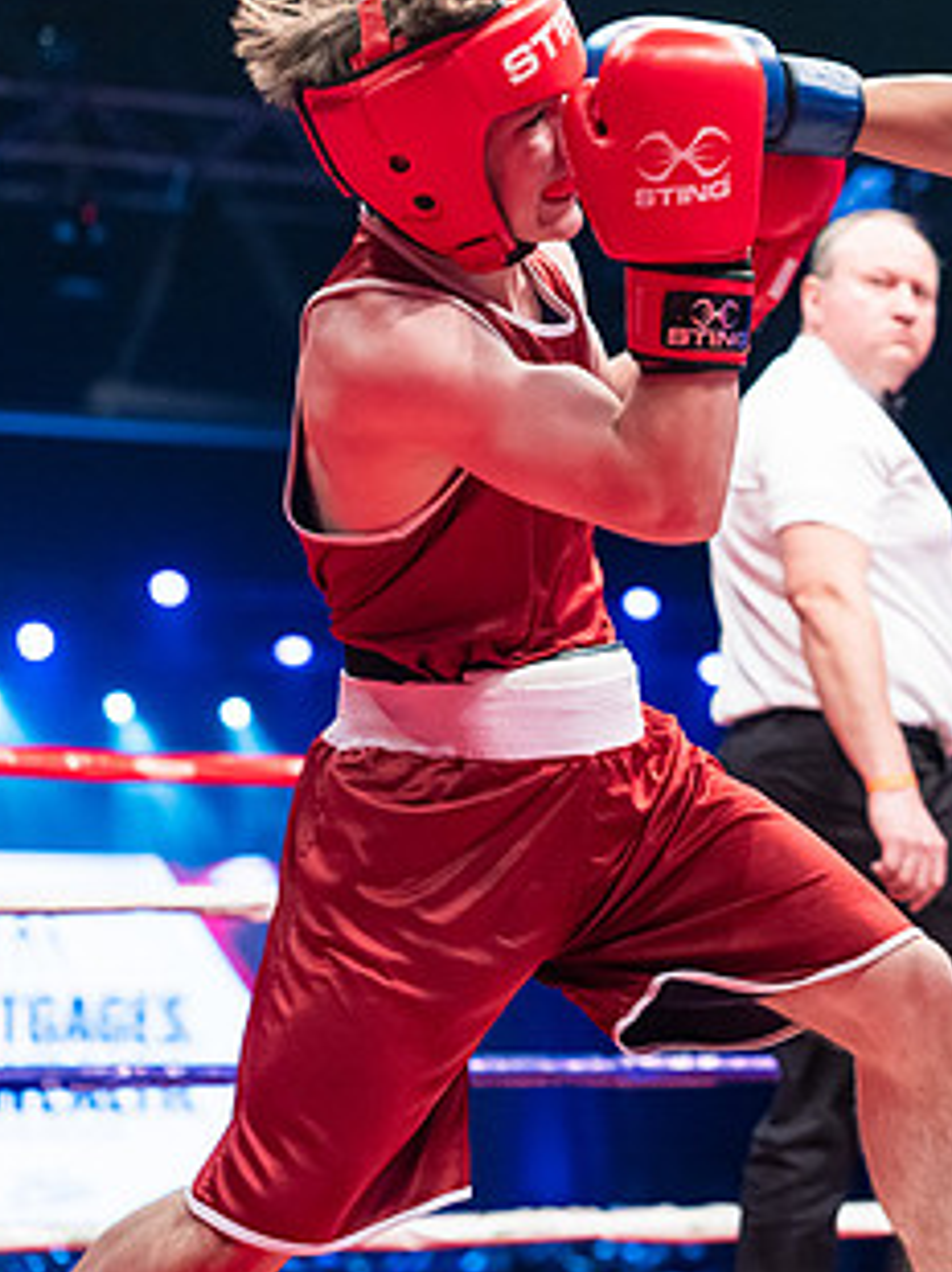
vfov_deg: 21.8
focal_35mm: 90
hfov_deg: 15.9
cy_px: 568
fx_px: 3305
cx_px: 1096
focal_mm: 50
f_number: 2.5
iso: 3200
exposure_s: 1/1000
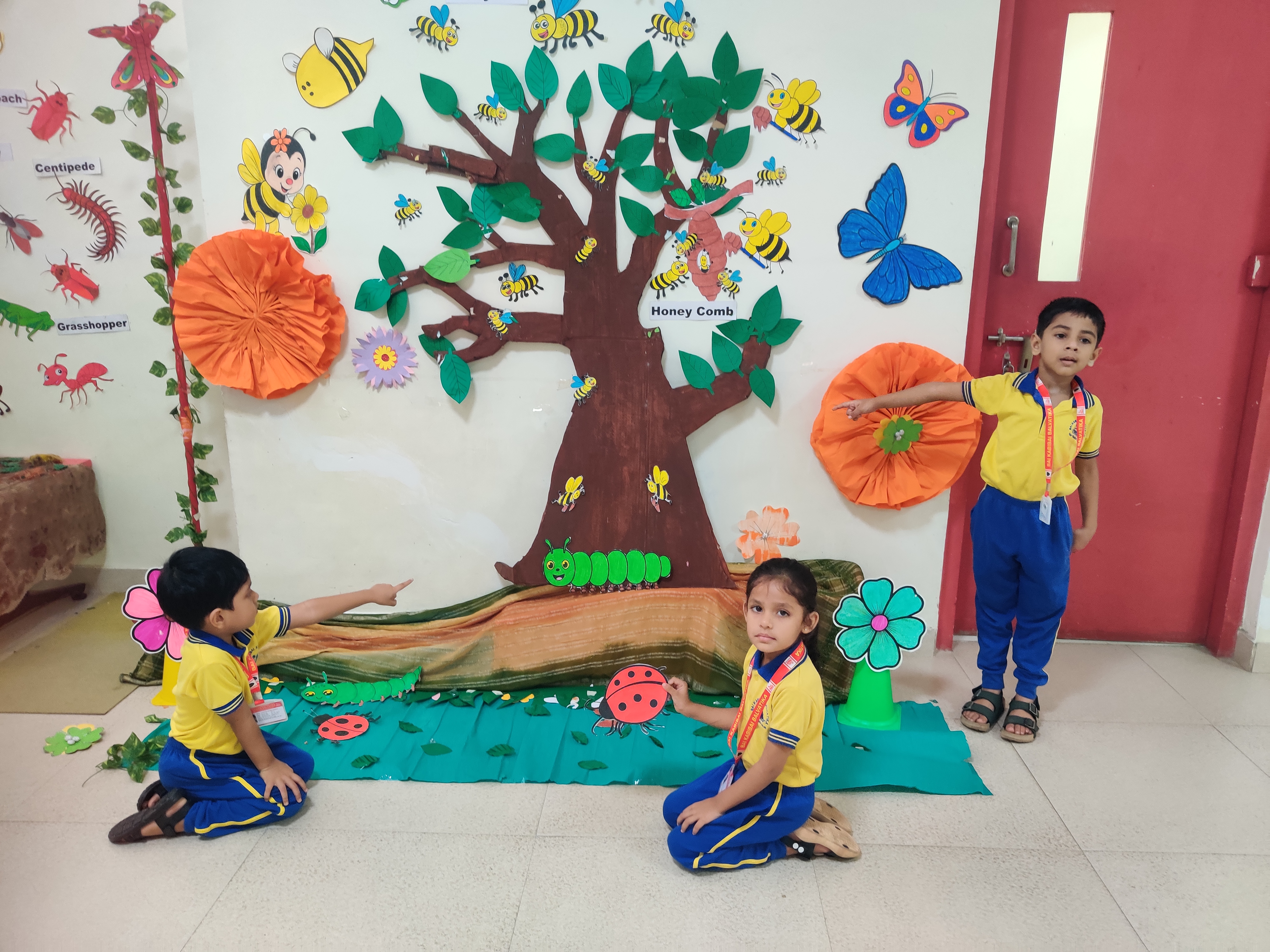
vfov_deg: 51.4
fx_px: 991
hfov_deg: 65.3
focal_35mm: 27
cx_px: 635
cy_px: 476
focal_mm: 4.75
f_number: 1.75
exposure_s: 1/50
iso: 800
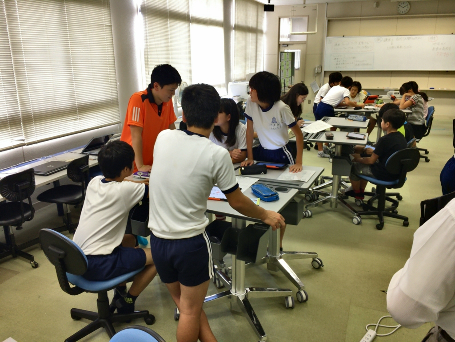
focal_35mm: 29
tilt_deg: -15.4
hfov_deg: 61.7
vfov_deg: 48.2
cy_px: 171
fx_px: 381
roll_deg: +0.5
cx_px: 228
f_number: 2.2
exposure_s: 1/30
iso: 64
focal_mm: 4.15
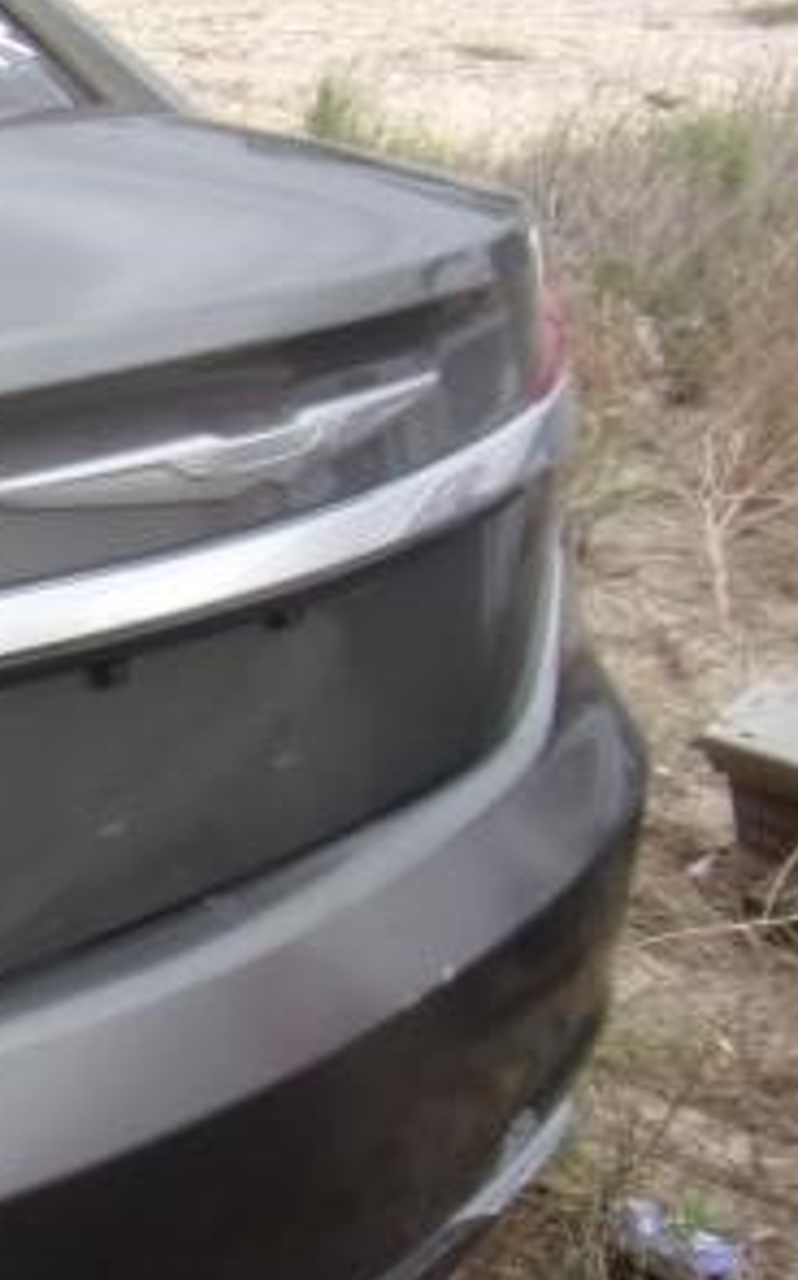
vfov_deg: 29.7
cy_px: 790
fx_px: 2405
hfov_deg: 15.6
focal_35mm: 69
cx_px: -724
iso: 80
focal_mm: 4.3
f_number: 3.3
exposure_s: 1/240
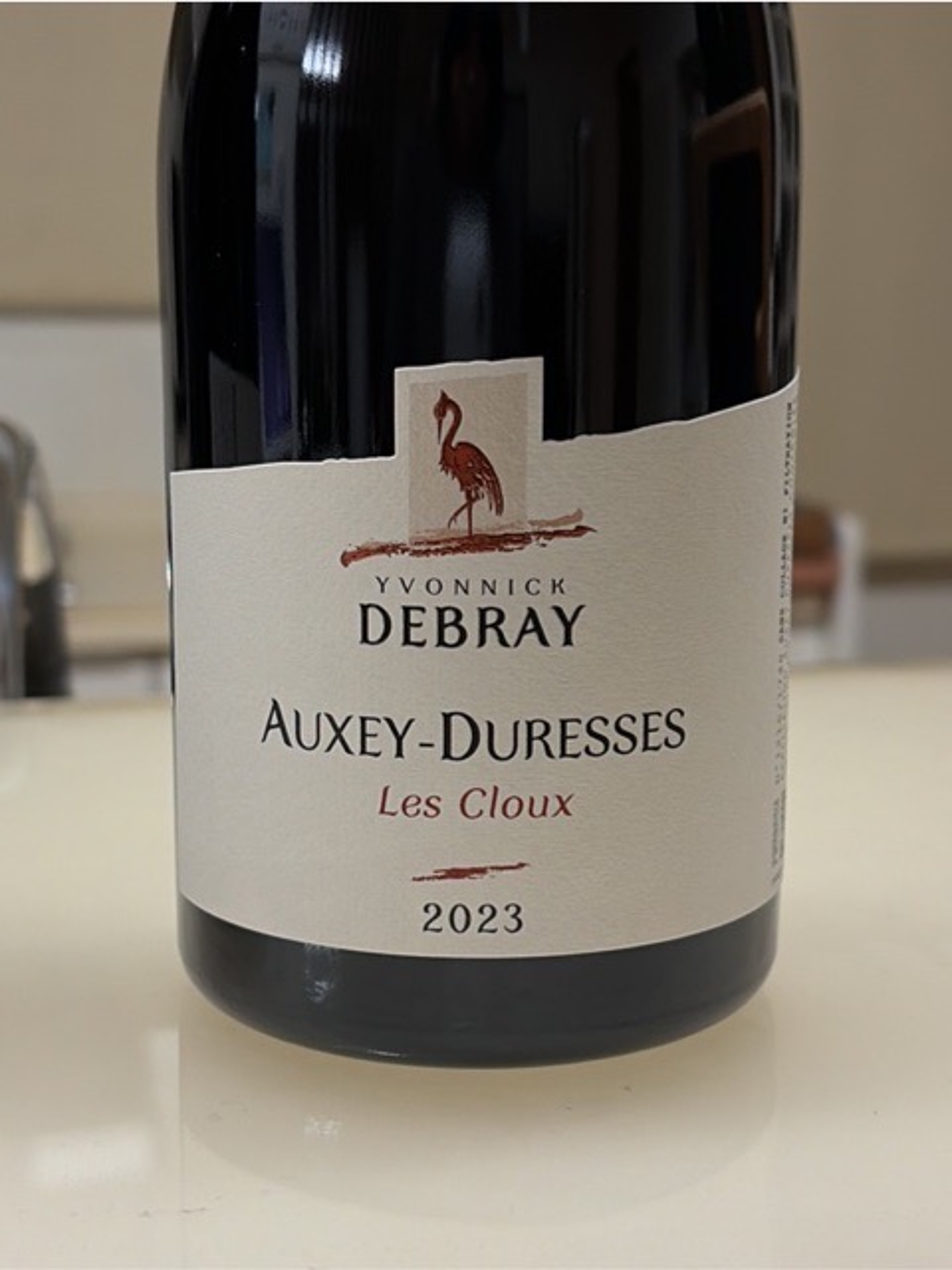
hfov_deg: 51.4
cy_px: 635
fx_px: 990
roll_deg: -0.8
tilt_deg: -10.4
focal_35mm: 27
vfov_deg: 65.3
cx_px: 476
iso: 125
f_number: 1.6
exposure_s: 1/50
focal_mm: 5.96
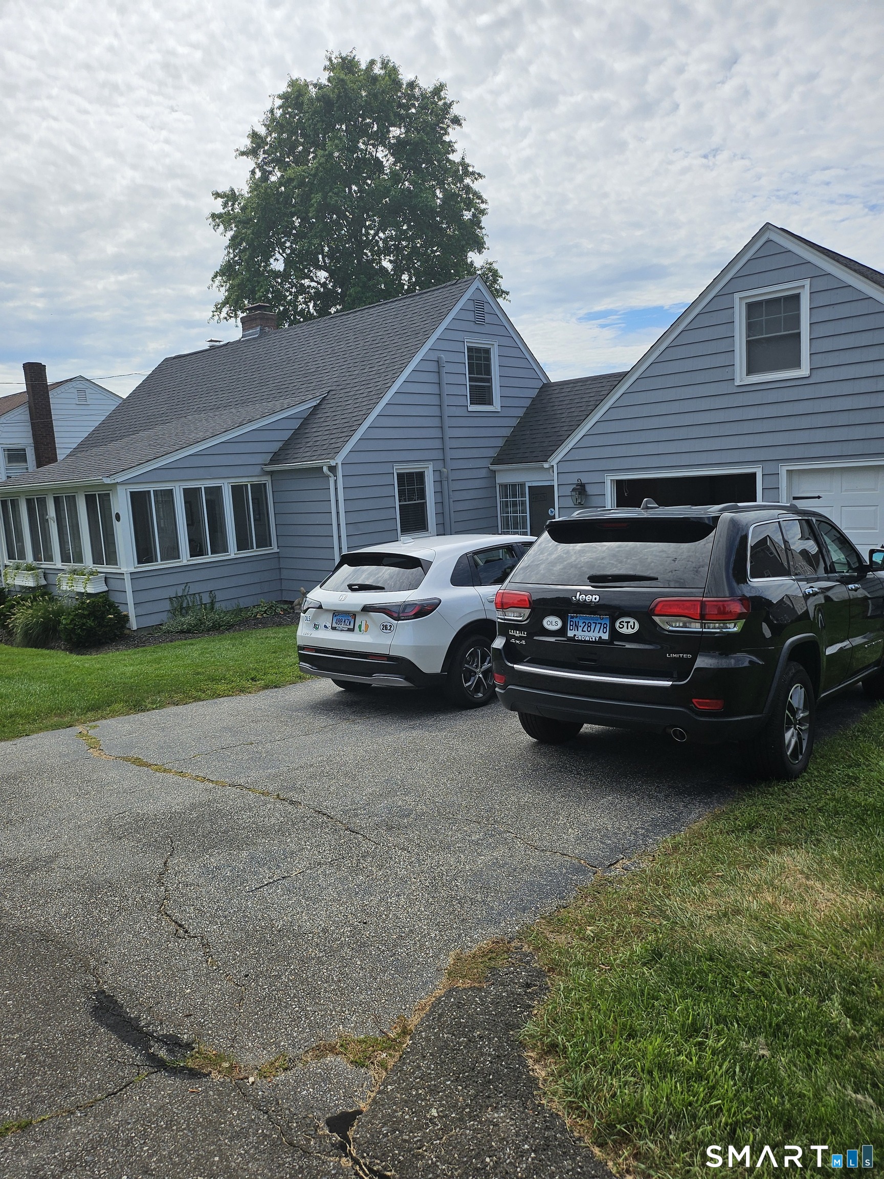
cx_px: 442
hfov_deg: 56.8
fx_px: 817
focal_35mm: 24
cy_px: 590
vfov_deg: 71.6
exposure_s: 1/5779
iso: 50
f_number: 1.8
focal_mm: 5
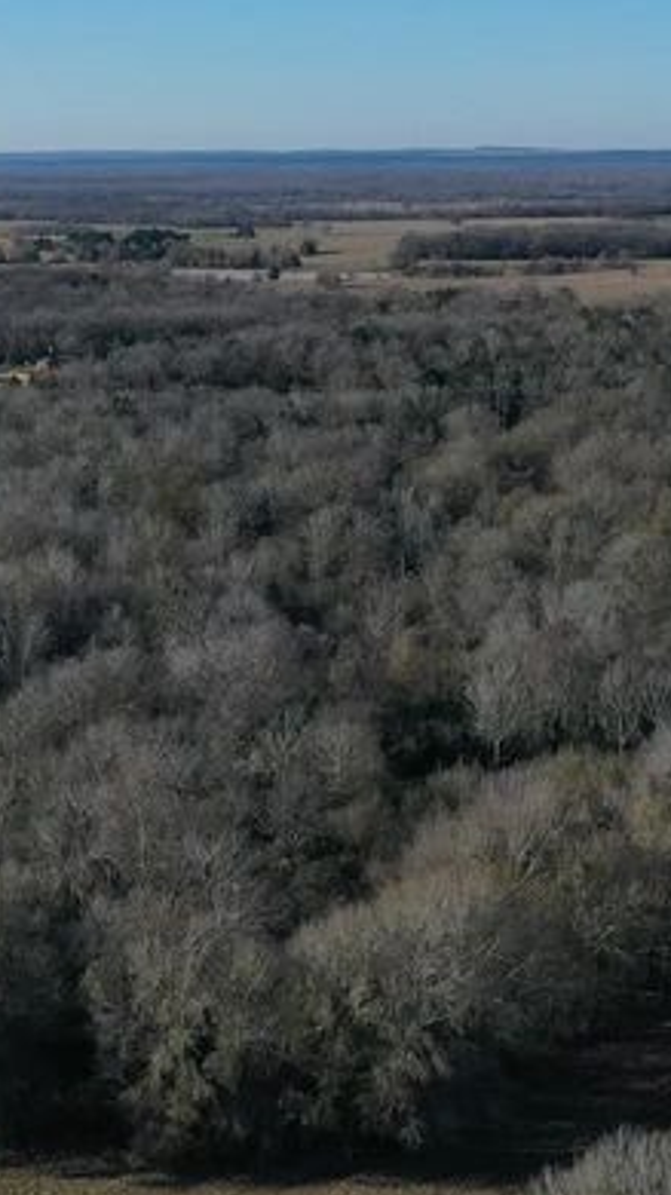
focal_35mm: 77
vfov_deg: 26.9
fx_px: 2439
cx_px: 303
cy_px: 210
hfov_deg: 15.7
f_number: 6.3
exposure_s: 1/500
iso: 100
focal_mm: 10.26
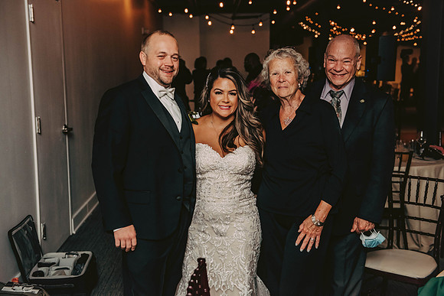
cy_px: 148
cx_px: 222
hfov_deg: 41.1
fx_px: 592
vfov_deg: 28.1
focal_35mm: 48
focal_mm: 48
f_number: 3.2
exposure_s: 1/200
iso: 2000
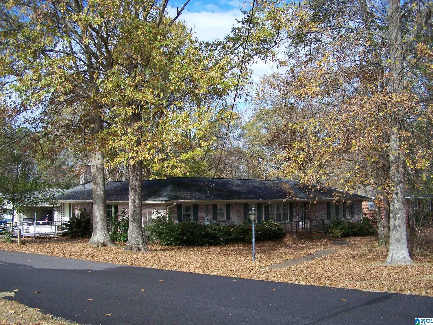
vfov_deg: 37.8
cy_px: 162
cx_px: 216
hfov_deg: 48.9
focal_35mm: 38
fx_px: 476
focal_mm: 6.3
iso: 80
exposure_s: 1/800
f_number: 2.8
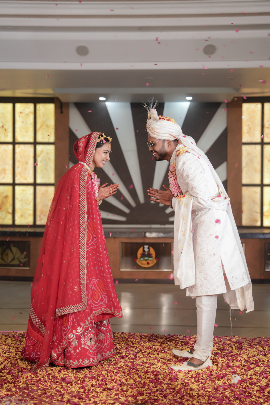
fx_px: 574
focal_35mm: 51
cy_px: 202
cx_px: 135
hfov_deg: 26.5
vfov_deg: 38.9
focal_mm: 51
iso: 1250
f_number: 2.8
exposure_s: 1/200
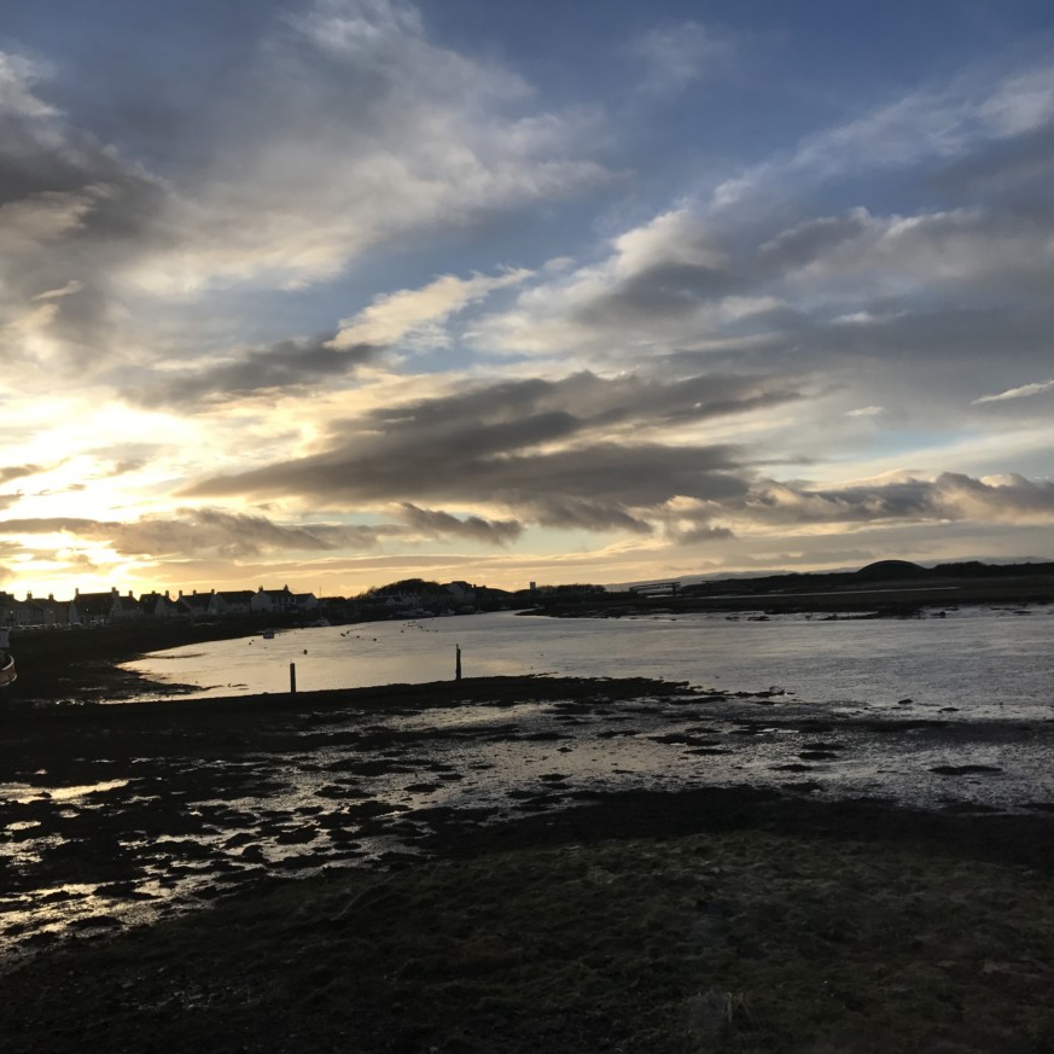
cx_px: 519
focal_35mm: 34
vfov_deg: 48.4
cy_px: 536
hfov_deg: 48.4
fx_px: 1171
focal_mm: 3.99
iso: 20
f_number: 1.8
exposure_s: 1/1681
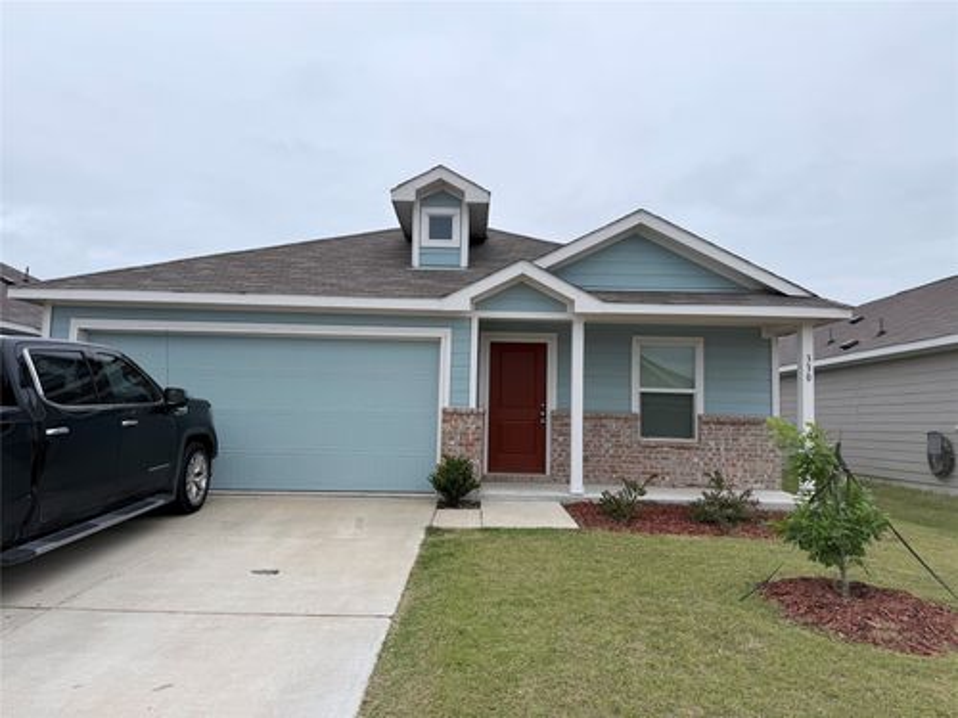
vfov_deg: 56.8
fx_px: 664
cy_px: 359
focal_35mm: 24
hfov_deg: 71.6
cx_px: 479
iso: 80
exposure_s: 1/813
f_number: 1.78
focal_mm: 6.76
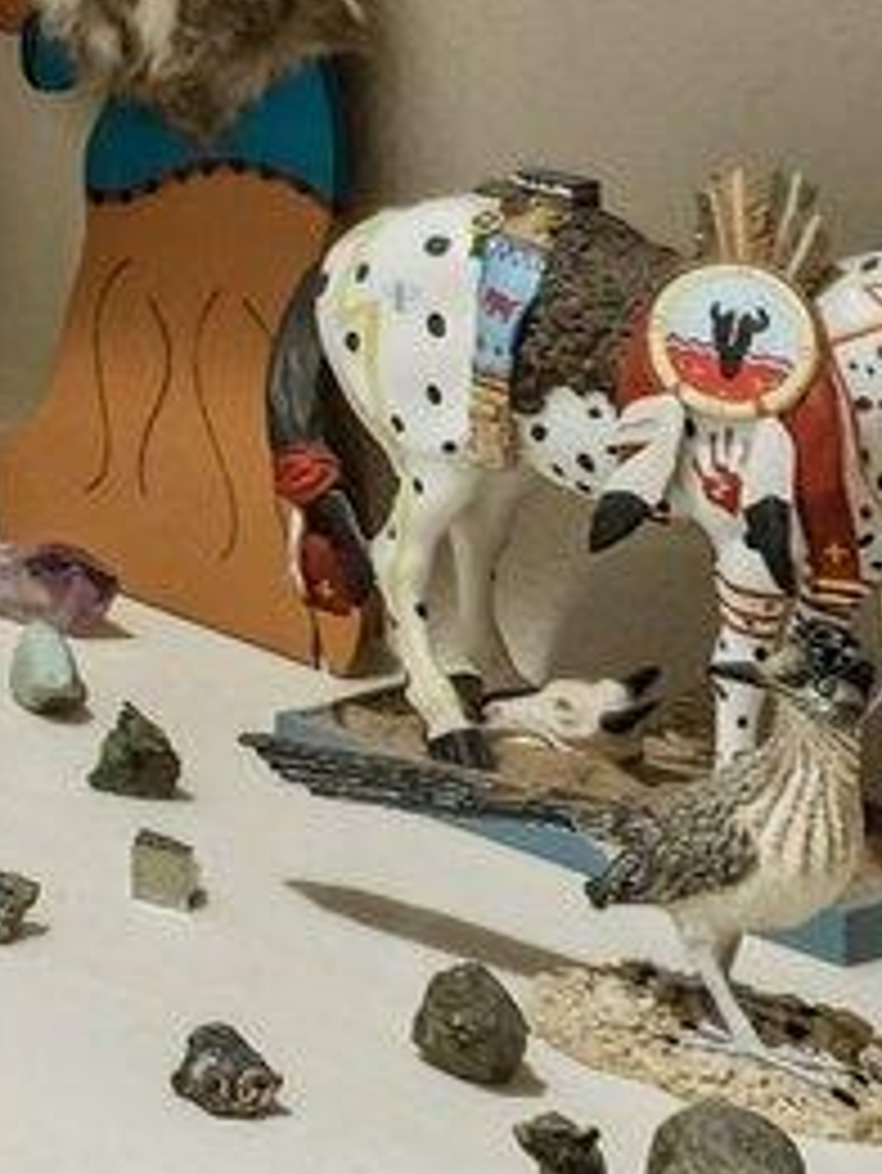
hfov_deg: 9.4
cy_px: -704
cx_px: -1998
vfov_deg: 15.7
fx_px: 3836
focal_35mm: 113
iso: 400
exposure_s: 1/4
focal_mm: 10
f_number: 8
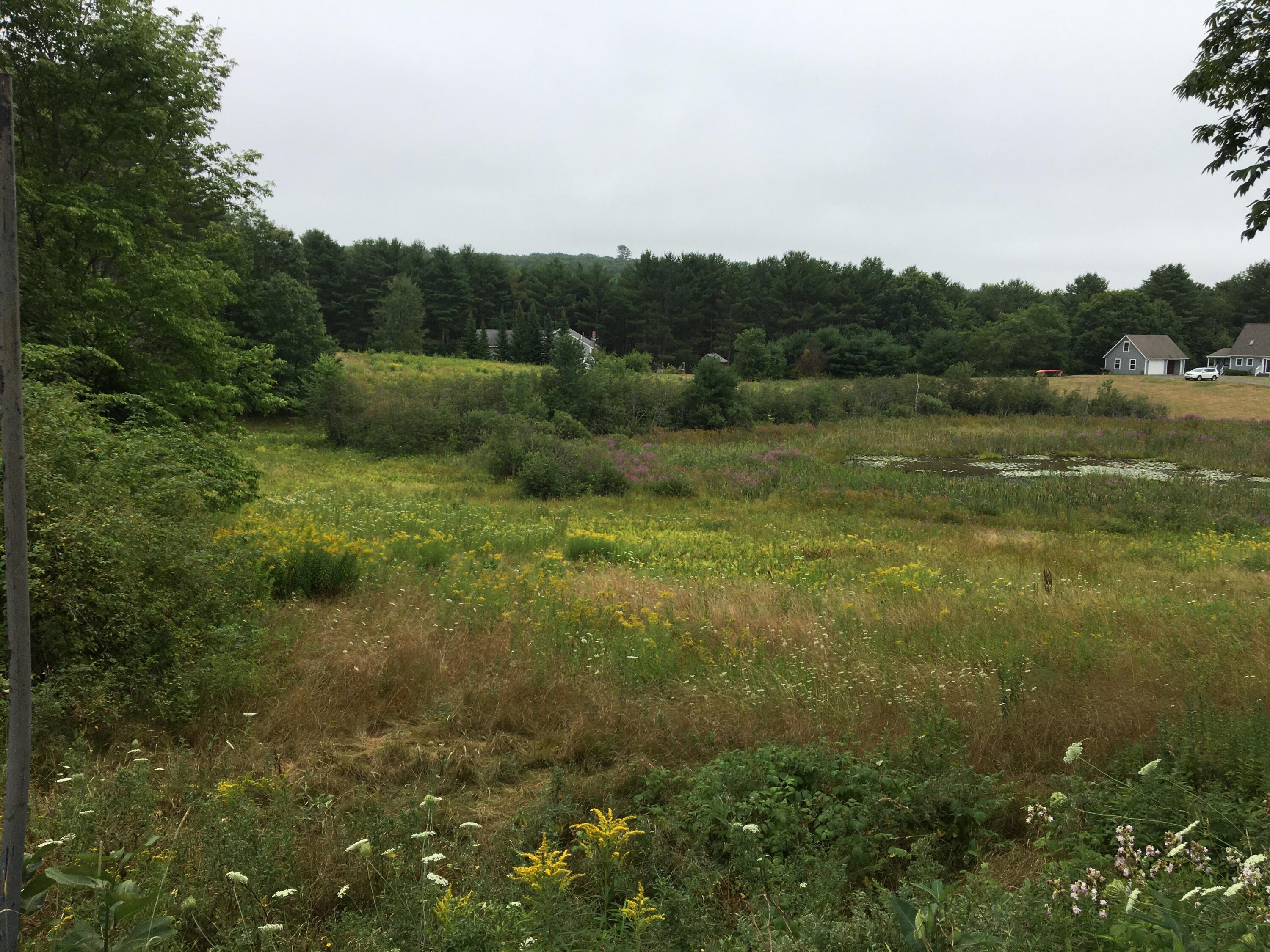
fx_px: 1064
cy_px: 476
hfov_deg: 61.7
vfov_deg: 48.2
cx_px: 635
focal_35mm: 29
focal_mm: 4.15
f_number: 2.2
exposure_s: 1/527
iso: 25
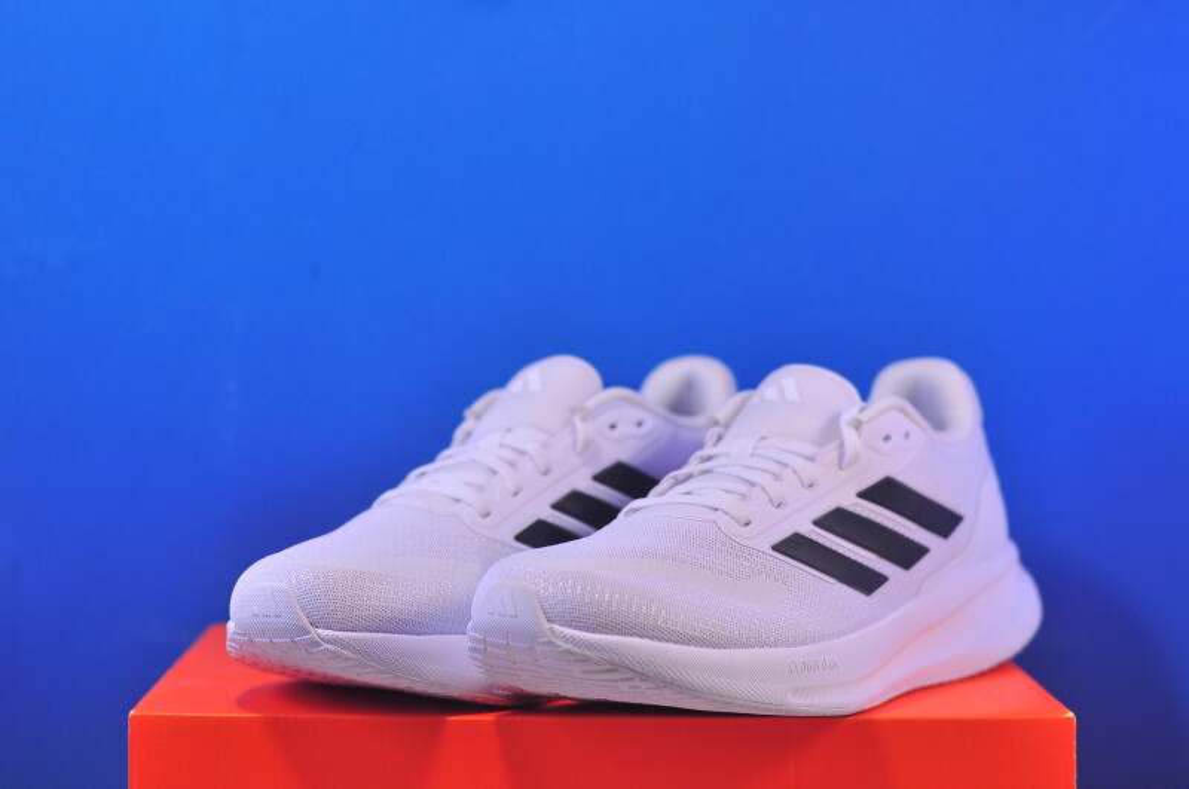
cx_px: 594
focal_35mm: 75
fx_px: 2474
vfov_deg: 18.1
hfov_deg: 27.0
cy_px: 394
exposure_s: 1/320
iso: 250
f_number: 2.5
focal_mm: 50
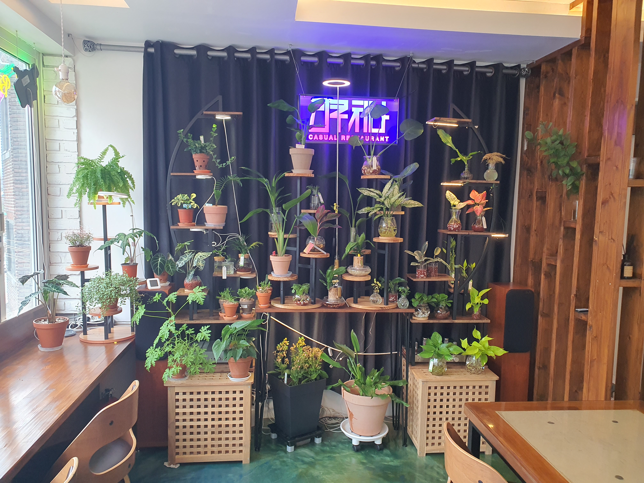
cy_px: 242
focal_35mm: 26
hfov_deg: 67.3
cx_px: 322
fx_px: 484
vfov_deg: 53.1
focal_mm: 4.3
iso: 250
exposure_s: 1/120
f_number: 2.4
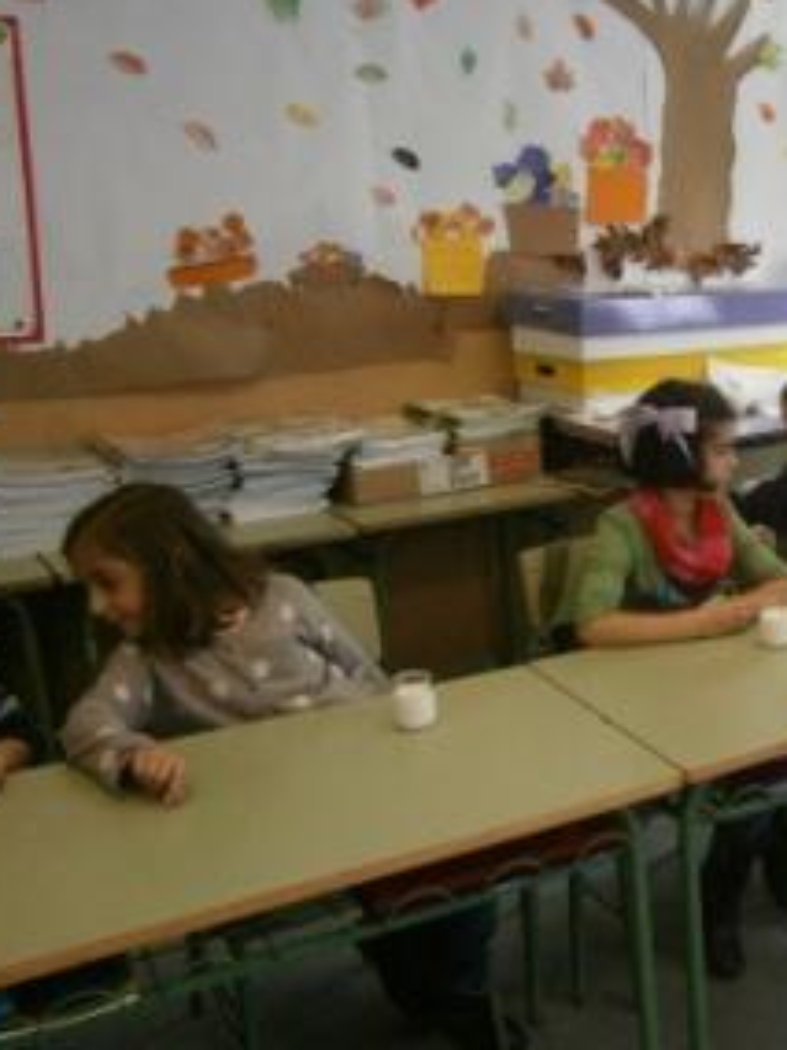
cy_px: 488
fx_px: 1243
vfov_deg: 45.7
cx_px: 776
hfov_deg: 32.5
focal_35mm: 41
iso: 400
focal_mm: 4.7
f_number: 2.8
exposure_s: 1/250
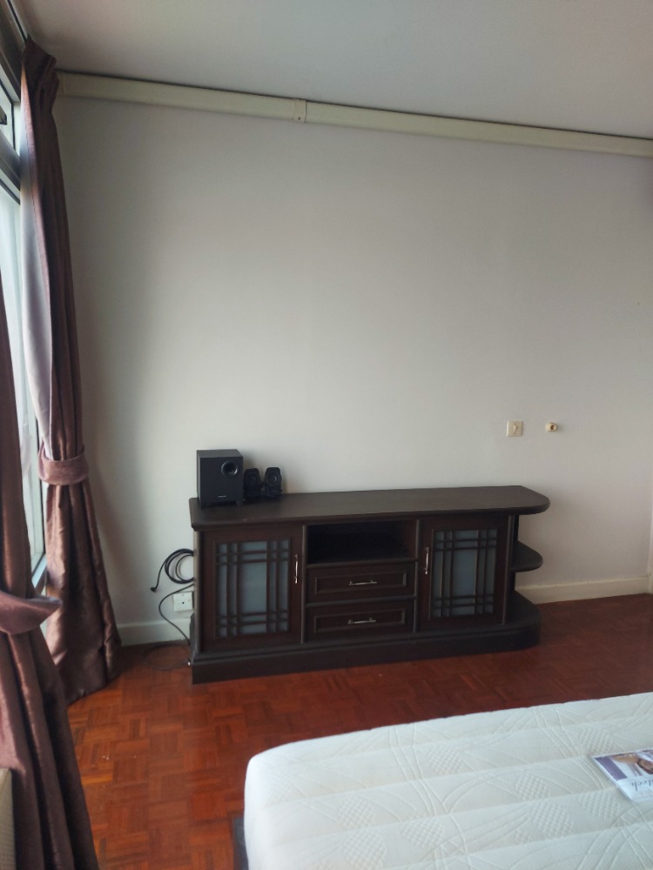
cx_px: 326
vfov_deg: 71.6
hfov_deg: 56.8
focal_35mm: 24
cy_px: 435
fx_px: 604
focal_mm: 5.23
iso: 50
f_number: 1.8
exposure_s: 1/60
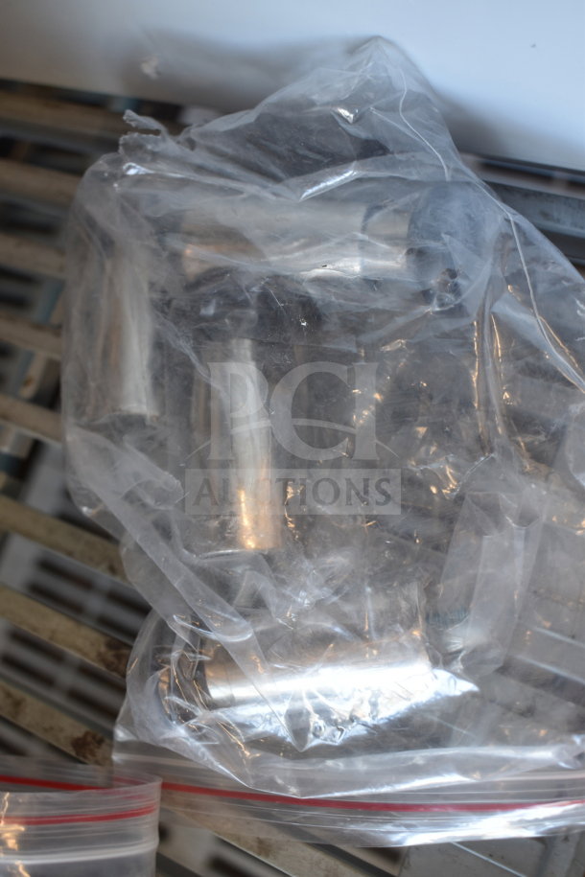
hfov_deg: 33.0
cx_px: 292
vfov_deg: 47.9
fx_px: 987
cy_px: 438
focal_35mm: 40
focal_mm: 27
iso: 280
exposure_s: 1/40
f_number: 4
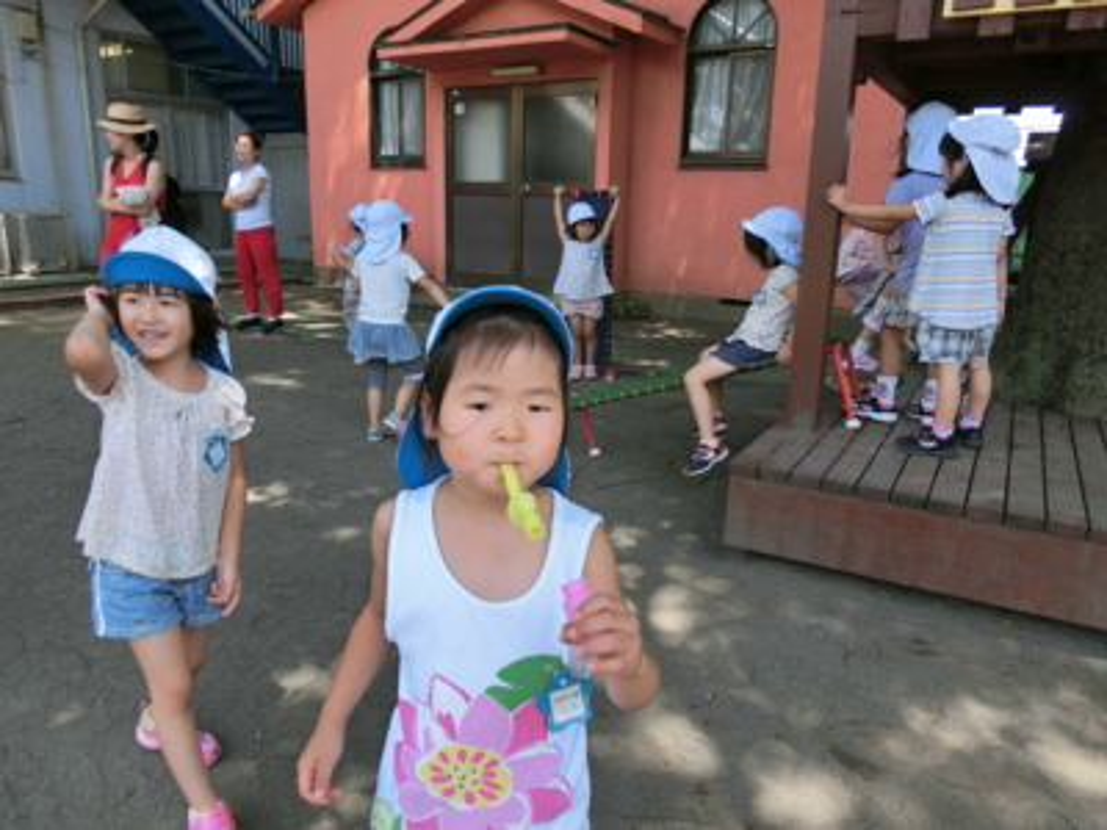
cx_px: 554
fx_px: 799
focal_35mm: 25
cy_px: 415
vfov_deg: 54.9
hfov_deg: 69.4
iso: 100
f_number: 3.5
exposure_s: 1/250
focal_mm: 4.5
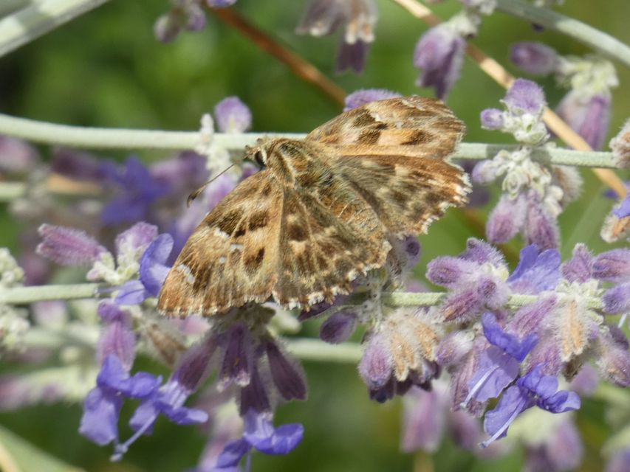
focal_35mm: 384
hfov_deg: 5.2
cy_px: 236
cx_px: 315
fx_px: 6990
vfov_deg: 3.9
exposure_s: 1/125
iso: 80
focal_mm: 68.8
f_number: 5.6
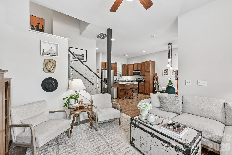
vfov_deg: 81.2
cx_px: 116
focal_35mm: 14
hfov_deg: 104.3
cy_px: 78
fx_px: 90
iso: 400
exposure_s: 1/13
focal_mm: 14
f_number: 8
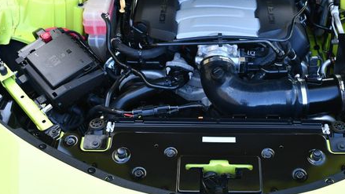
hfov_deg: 37.7
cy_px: 40
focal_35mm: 55
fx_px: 503
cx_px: 209
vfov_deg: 21.6
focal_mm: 18
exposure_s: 1/250
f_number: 3.5
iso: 400
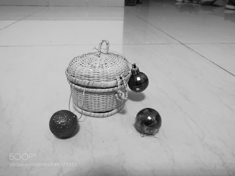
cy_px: 88
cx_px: 118
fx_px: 177
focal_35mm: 26
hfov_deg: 67.3
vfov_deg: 53.1
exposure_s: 1/20
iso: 640
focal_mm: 3.83
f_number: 2.2
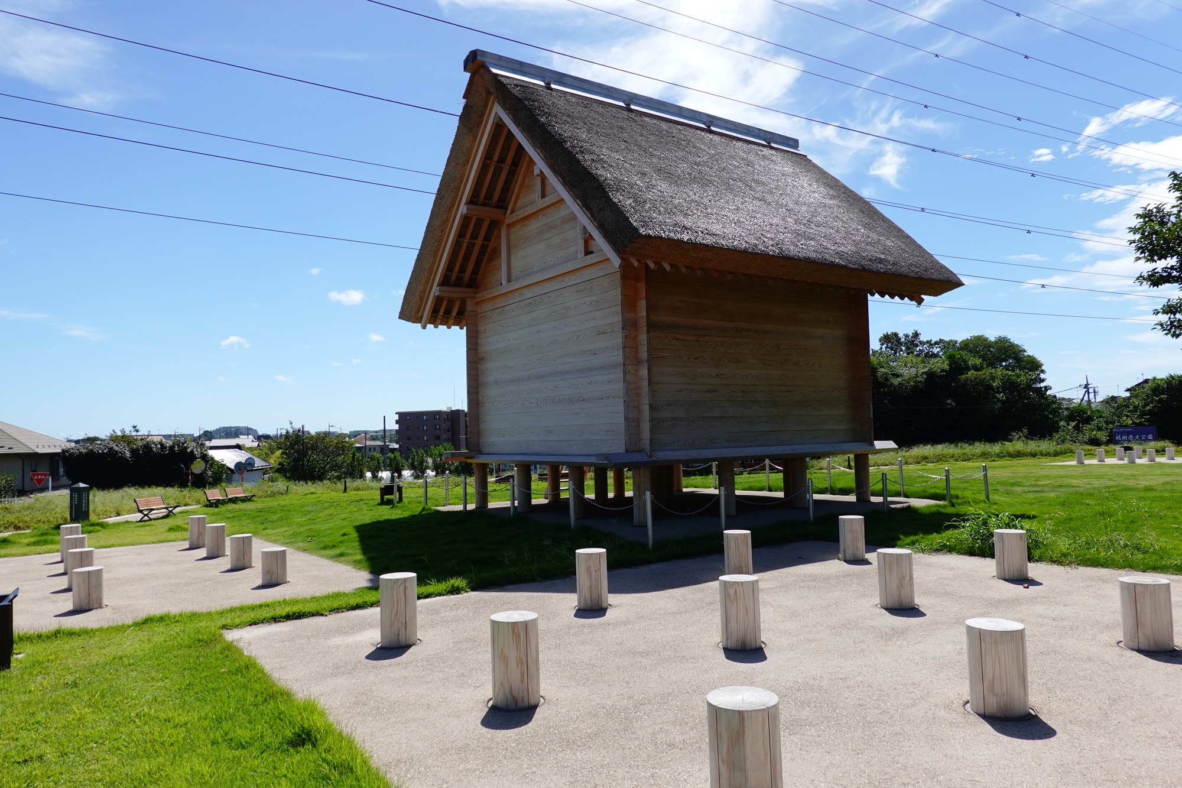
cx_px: 591
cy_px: 394
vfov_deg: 53.1
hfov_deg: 73.7
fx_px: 788
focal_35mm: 24
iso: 125
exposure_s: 1/1000
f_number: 4
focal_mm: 9
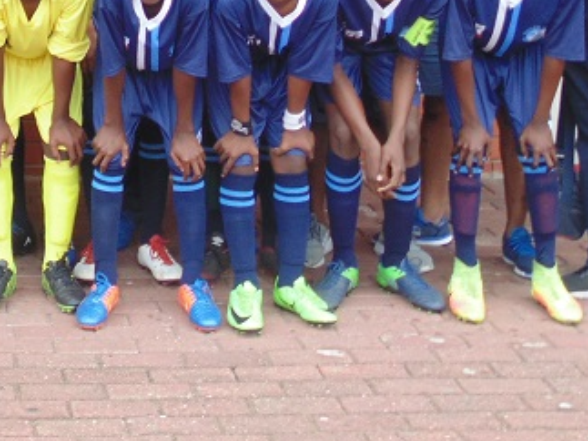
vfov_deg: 14.7
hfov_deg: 19.4
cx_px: -104
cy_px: -137
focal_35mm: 96
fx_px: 1630
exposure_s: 1/160
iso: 80
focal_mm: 6.2
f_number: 3.4
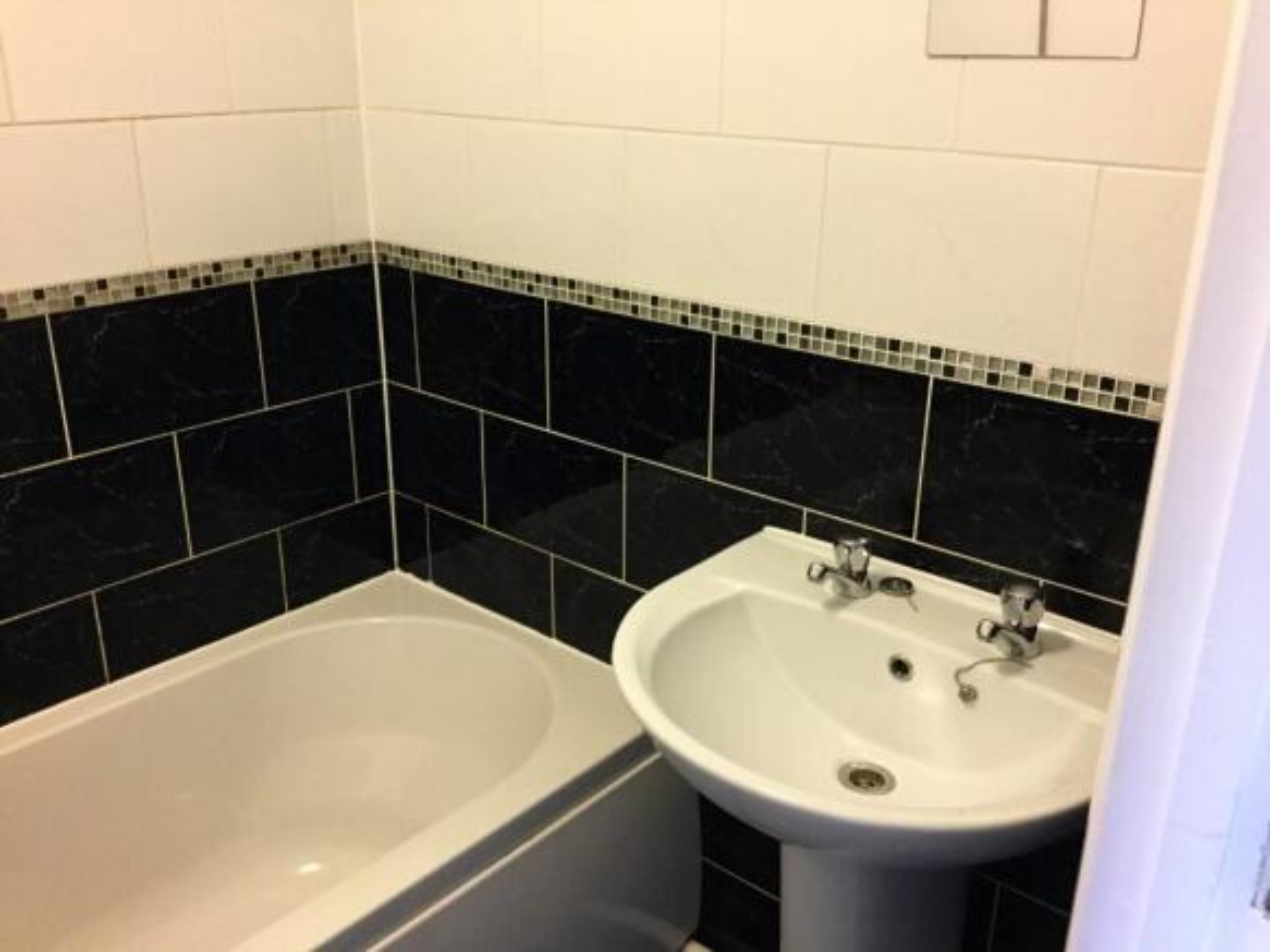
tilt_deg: -21.1
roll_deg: -1.1
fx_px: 1137
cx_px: 635
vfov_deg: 45.4
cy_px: 476
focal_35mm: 31
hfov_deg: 58.4
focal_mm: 3.3
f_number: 2.4
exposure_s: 1/20
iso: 200
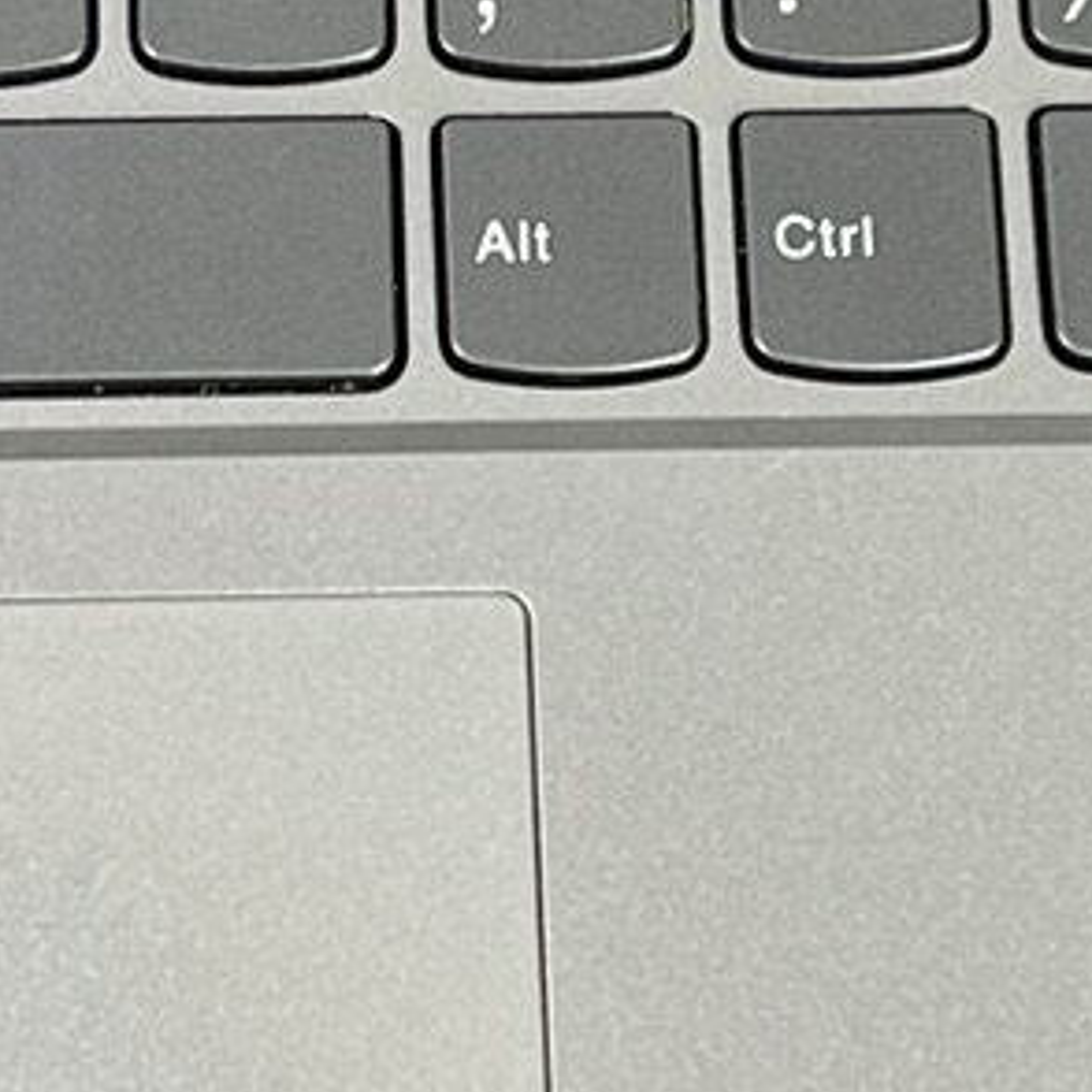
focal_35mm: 160
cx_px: 371
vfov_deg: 10.9
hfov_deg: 10.9
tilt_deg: -67.5
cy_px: 230
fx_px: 5710
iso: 100
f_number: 1.5
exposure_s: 1/121
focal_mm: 5.7
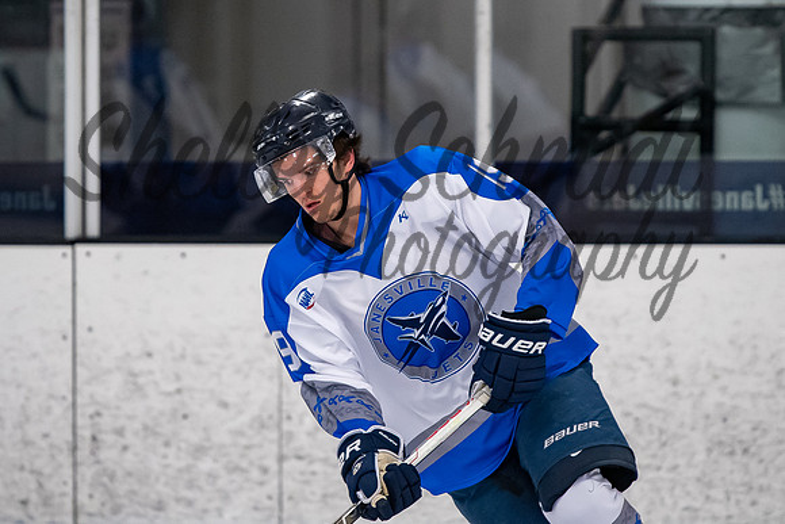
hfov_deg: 4.9
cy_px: 163
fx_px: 9258
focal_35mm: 424
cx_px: 307
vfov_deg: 3.2
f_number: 3.2
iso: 2000
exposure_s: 1/800
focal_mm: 200
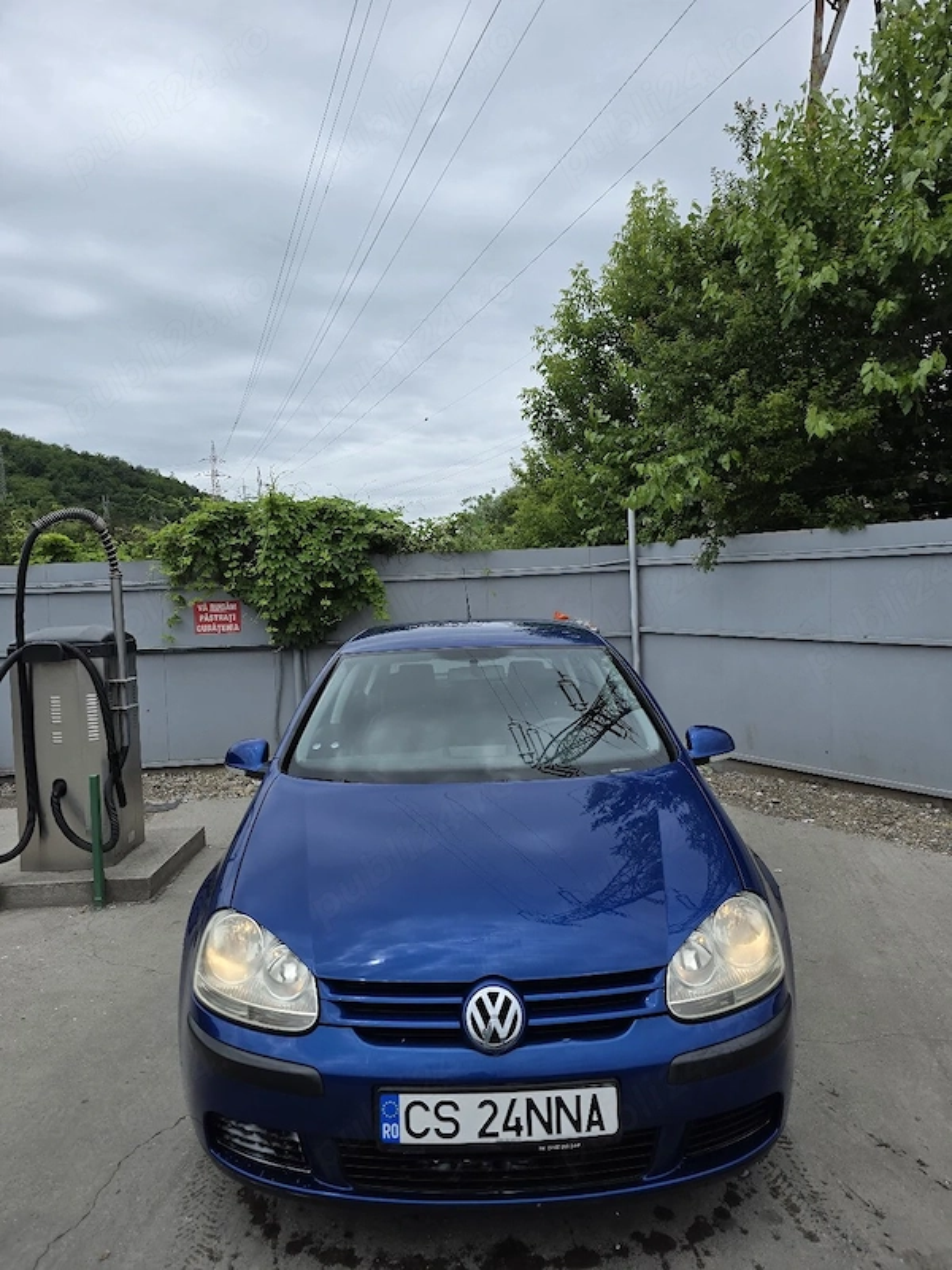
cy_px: 635
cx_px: 476
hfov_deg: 58.9
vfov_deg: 73.9
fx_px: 843
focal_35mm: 23
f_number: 1.7
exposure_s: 1/10000
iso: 80
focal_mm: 6.3
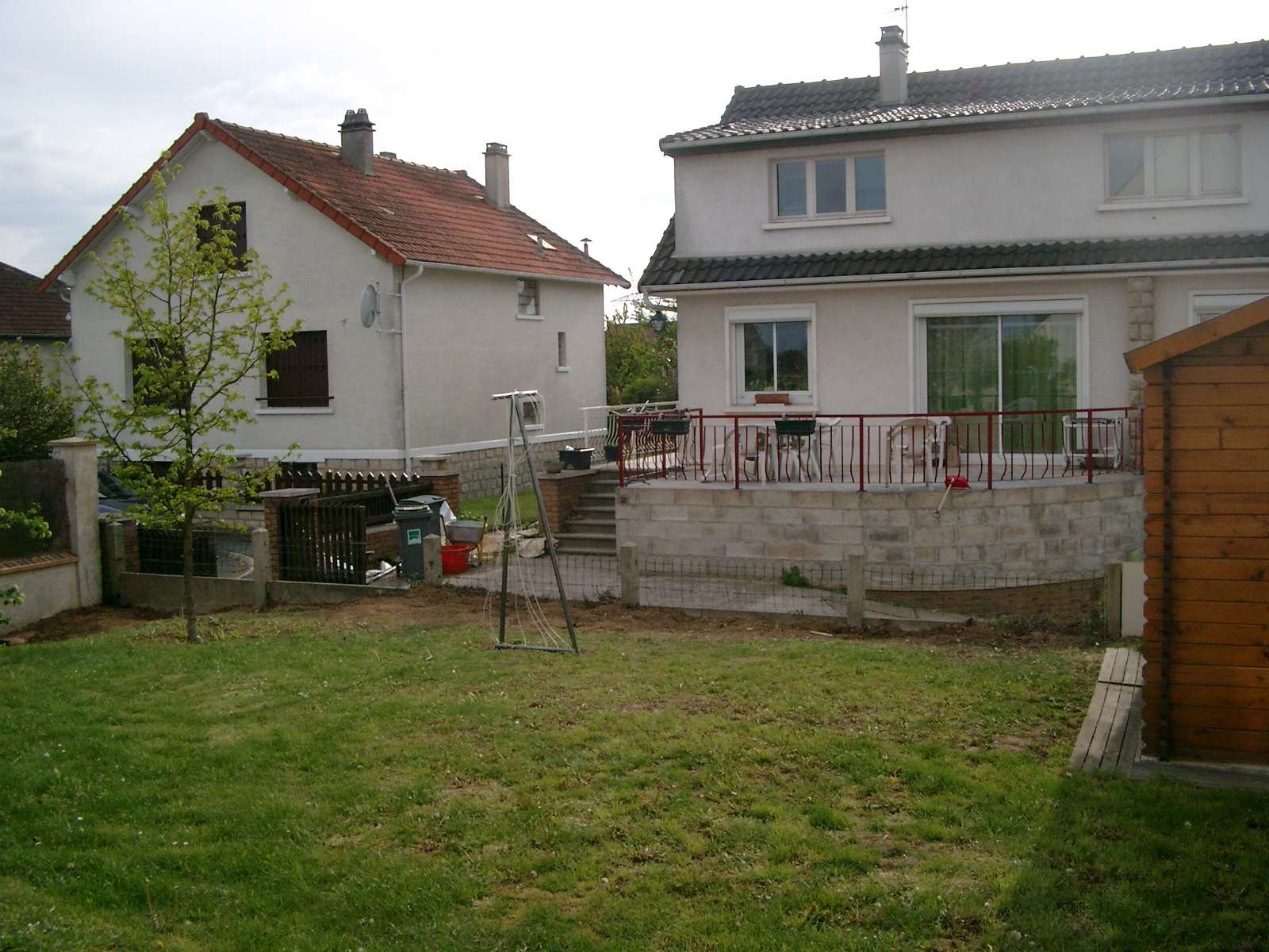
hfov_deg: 50.1
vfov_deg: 38.7
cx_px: 634
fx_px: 1356
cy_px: 476
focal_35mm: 37
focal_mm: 7.6
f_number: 5
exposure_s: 1/640
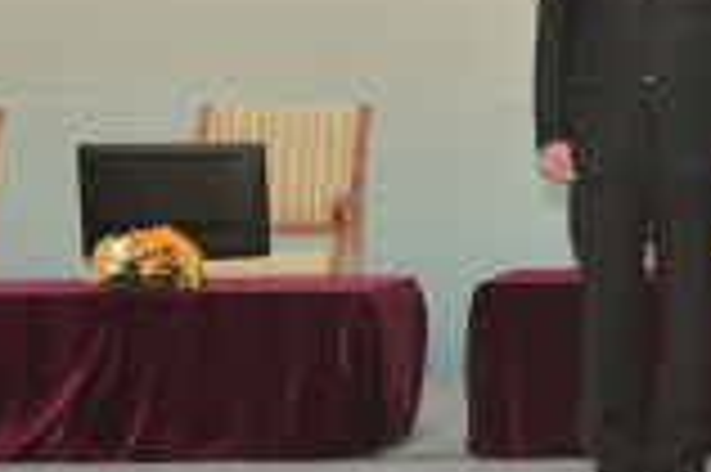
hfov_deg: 13.5
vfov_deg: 9.3
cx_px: 1017
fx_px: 2841
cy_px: -214
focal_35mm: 144
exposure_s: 1/125
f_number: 5
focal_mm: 38
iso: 1000
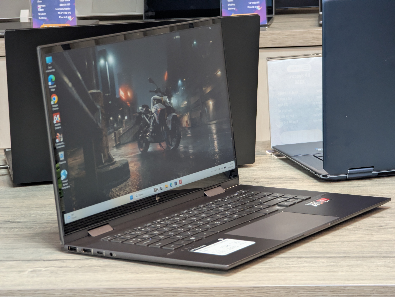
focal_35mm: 117
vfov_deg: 12.7
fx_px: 1337
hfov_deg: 16.8
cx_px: 198
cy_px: 148
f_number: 3.5
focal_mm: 19
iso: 479
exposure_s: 1/27
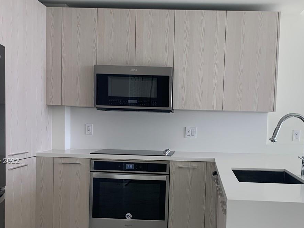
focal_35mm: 47
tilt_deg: -3.3
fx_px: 413
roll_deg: -3.2
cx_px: 184
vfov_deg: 30.5
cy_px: 161
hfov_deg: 40.2
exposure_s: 1/122
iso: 25
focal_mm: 4.25
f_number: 1.8
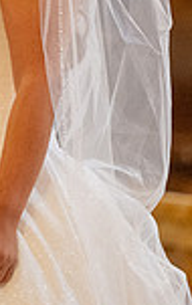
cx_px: -241
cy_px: -49
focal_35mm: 567
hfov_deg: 2.3
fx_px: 4725
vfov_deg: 3.7
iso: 2000
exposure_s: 1/200
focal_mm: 145
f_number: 2.8
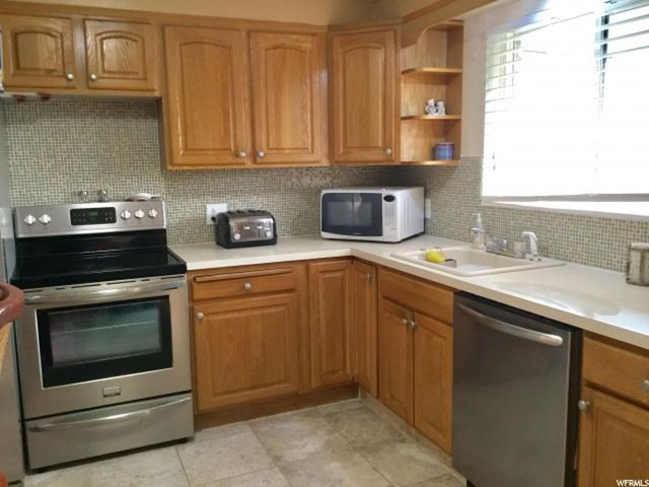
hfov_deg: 58.4
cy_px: 244
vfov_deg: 45.4
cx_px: 324
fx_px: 581
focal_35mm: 31
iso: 50
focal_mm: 3.3
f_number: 2.4
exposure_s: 1/30
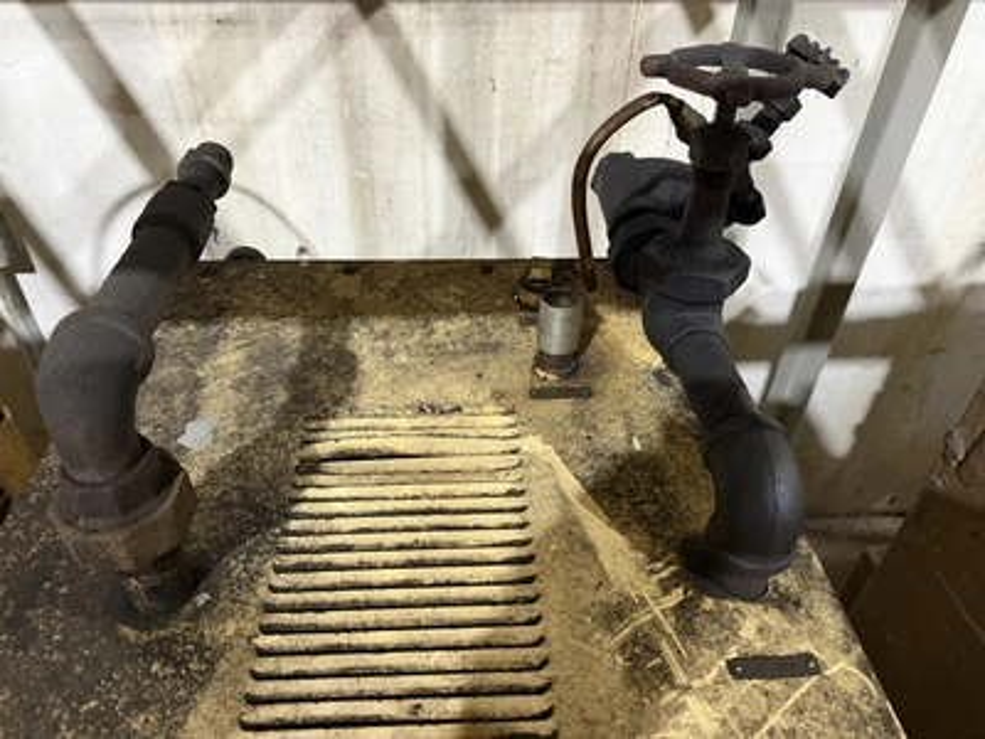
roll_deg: -2.3
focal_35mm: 24
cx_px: 492
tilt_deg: -39.2
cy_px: 370
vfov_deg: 56.8
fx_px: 683
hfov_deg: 71.6
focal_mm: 6.76
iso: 500
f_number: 1.78
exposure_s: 1/60
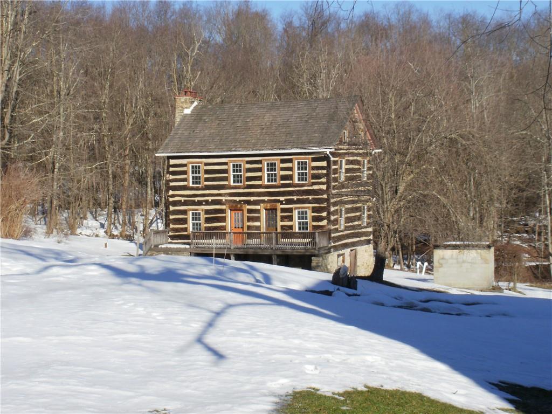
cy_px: 207
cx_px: 276
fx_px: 1021
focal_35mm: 64
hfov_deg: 30.3
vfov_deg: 22.9
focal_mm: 11.2
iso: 100
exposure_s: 1/320
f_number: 7.3
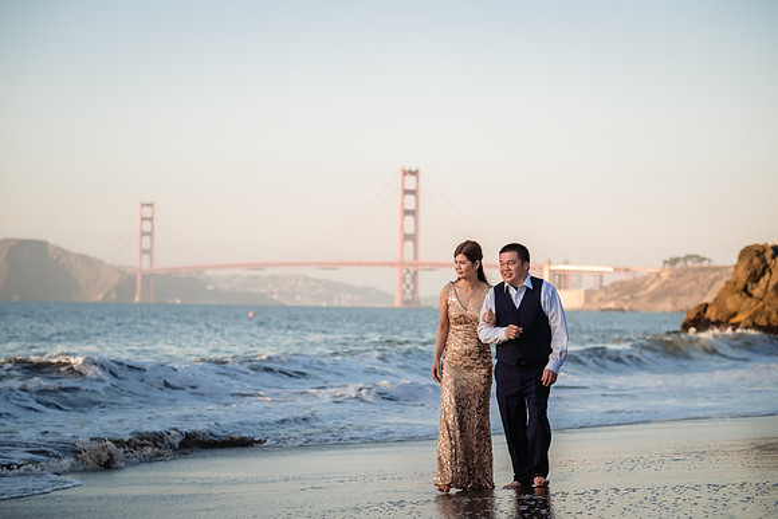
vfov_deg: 16.3
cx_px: 389
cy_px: 260
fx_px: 1816
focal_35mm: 84
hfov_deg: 24.2
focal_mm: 56
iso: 160
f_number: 2.2
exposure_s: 1/640
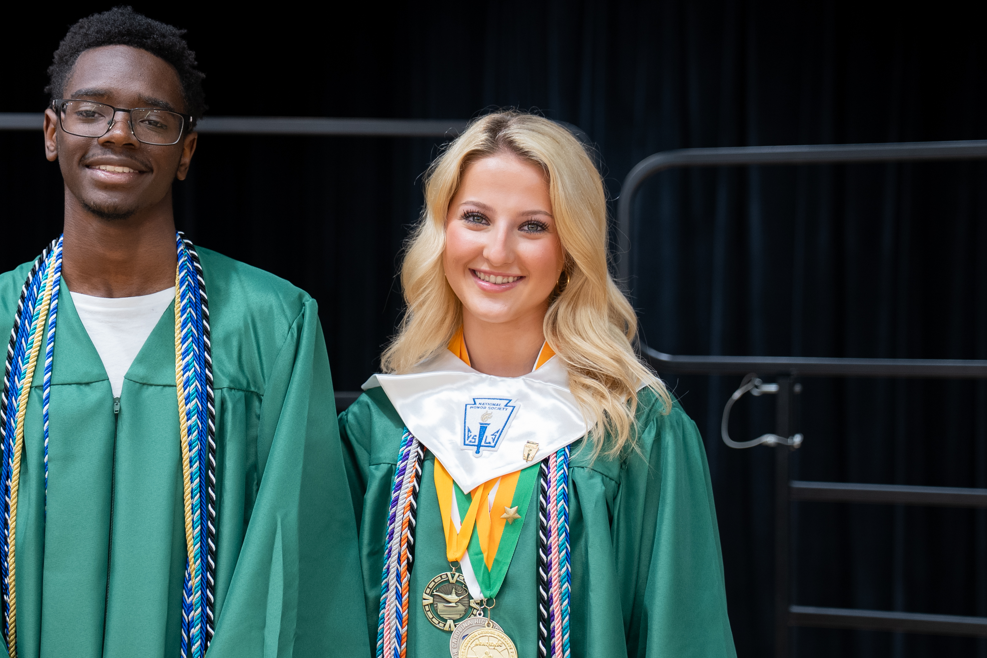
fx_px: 2001
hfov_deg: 27.5
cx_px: 334
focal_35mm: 73
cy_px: 353
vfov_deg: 18.7
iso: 500
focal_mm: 54
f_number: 2.8
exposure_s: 1/100
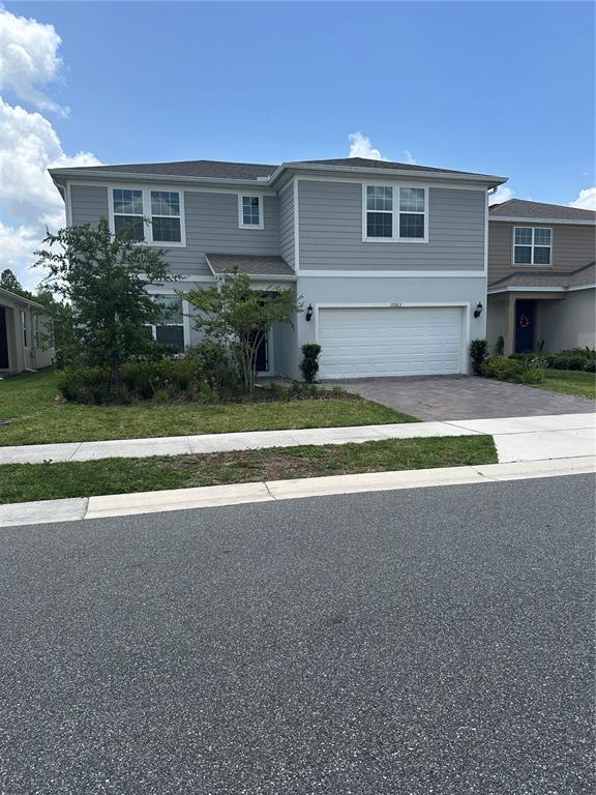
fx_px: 551
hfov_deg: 56.8
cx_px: 298
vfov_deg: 71.6
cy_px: 398
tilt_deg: -5.8
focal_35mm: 24
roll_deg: -0.2
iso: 80
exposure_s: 1/3861
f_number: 1.78
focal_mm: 6.86
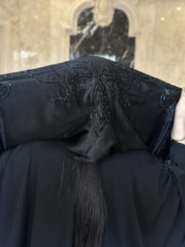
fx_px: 342
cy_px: 124
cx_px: 92
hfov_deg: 30.3
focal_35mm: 48
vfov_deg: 39.7
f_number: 1.78
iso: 125
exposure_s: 1/50
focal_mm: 6.86
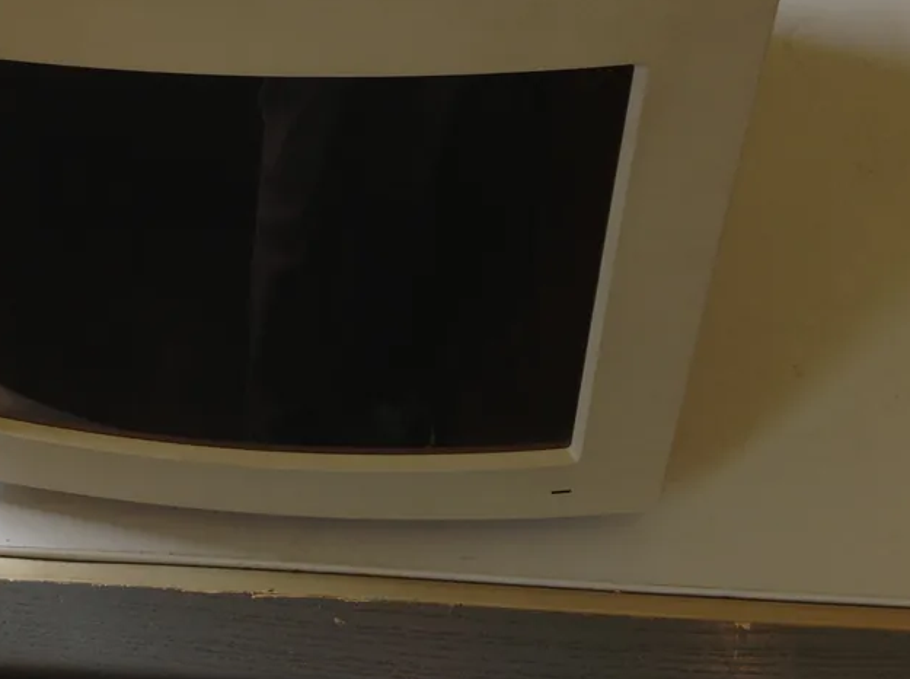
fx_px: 1469
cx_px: 232
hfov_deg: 33.7
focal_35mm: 56
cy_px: 189
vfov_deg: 25.8
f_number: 2.4
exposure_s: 1/30
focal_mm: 4.28
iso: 50
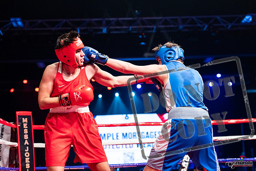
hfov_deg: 31.4
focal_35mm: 64
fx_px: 455
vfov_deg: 21.3
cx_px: 128
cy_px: 86
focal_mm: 64
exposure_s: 1/1000
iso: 4000
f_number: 2.8
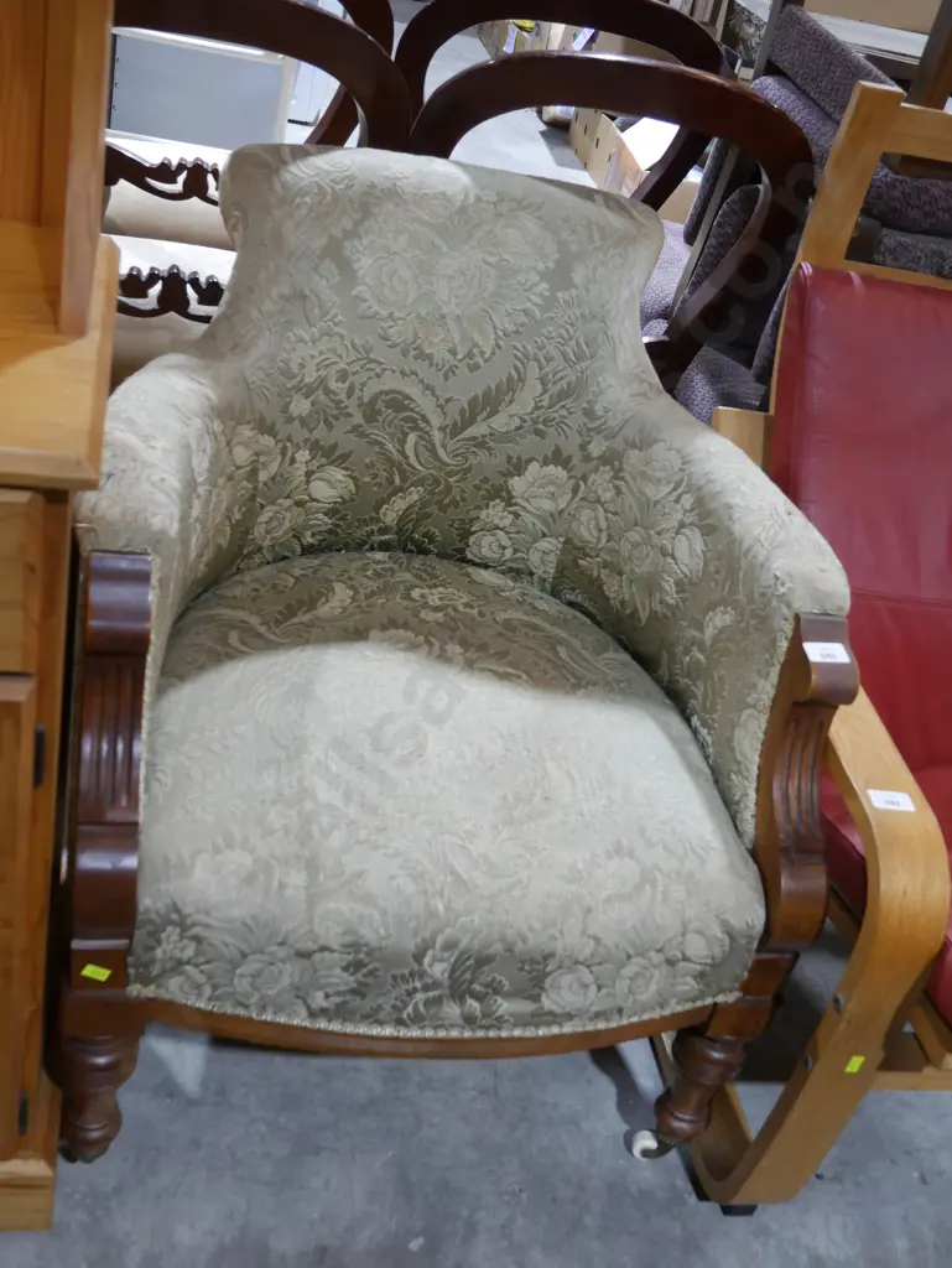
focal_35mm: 40
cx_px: 476
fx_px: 1466
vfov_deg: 46.8
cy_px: 634
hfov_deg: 36.0
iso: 800
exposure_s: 1/60
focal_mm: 20
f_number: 4.4
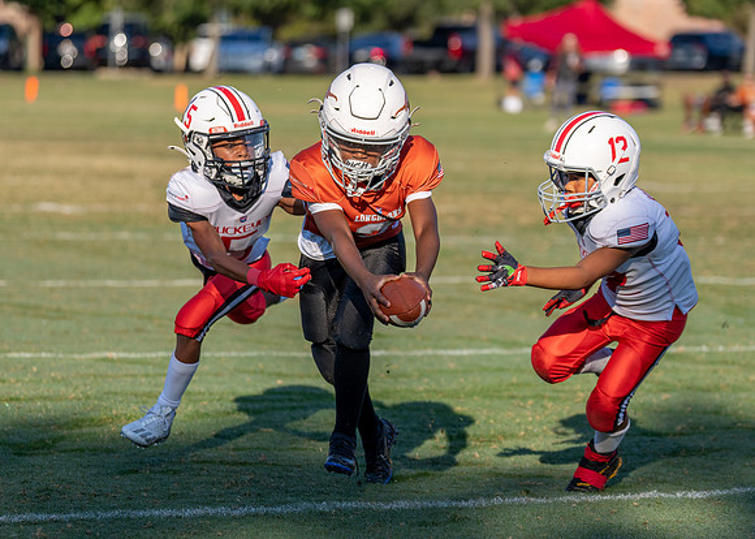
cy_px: 283
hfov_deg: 12.0
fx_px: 3585
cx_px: 361
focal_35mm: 167
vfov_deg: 8.6
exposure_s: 1/2000
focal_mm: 118
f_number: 2.8
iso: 100
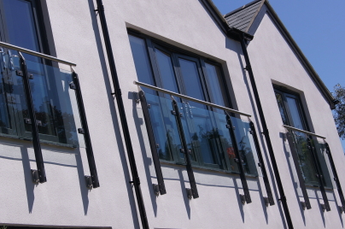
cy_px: 103
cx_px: 152
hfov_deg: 23.8
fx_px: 819
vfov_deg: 15.9
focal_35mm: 86
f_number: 9
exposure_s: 1/320
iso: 100
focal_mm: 45
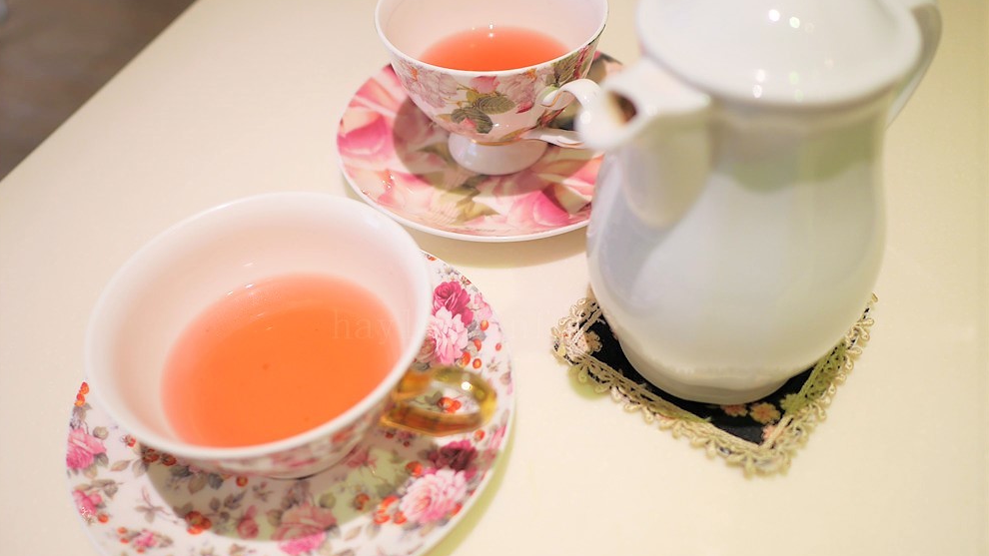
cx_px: 493
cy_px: 258
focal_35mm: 33
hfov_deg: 59.5
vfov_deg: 35.6
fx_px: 865
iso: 200
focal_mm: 15
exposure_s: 1/125
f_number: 1.8
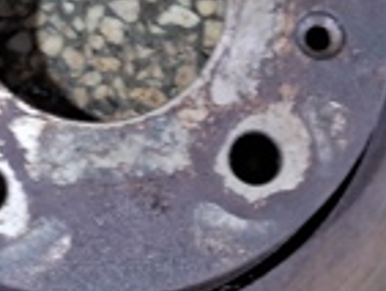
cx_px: 71
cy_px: 12
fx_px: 1317
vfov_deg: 12.5
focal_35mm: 118
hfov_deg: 16.5
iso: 640
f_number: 1.8
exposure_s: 1/24
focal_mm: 3.98
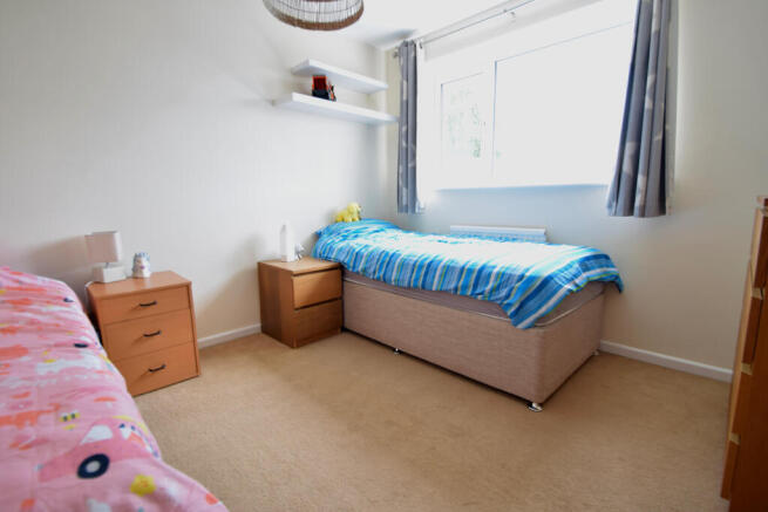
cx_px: 384
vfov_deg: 77.4
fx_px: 320
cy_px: 256
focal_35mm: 15
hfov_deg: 100.4
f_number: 4.5
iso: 100
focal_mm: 10
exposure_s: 1/20
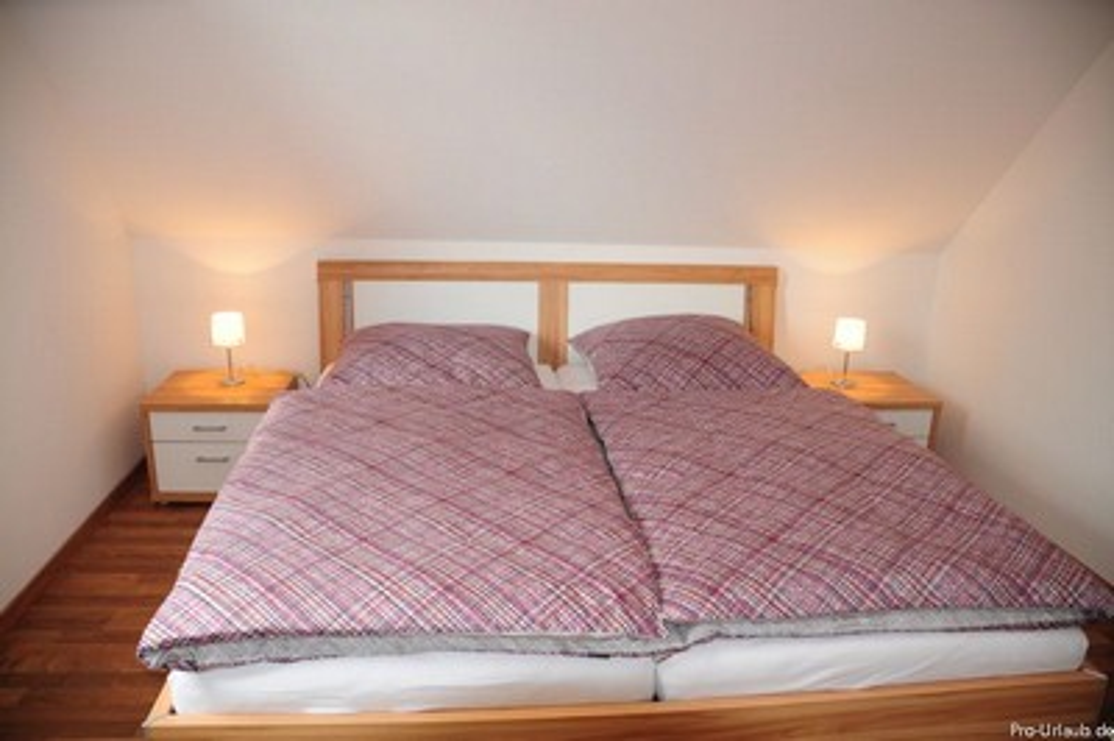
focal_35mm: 27
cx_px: 557
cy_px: 370
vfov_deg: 47.9
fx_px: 835
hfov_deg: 67.4
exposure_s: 1/60
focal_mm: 18
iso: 200
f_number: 3.5
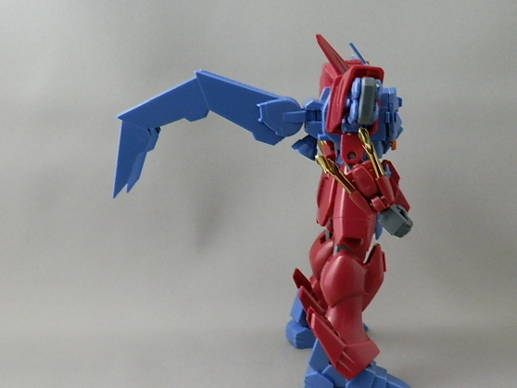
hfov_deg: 47.8
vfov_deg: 36.8
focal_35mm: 39
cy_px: 213
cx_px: 280
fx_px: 582
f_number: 3.5
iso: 250
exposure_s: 1/8
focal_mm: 6.17
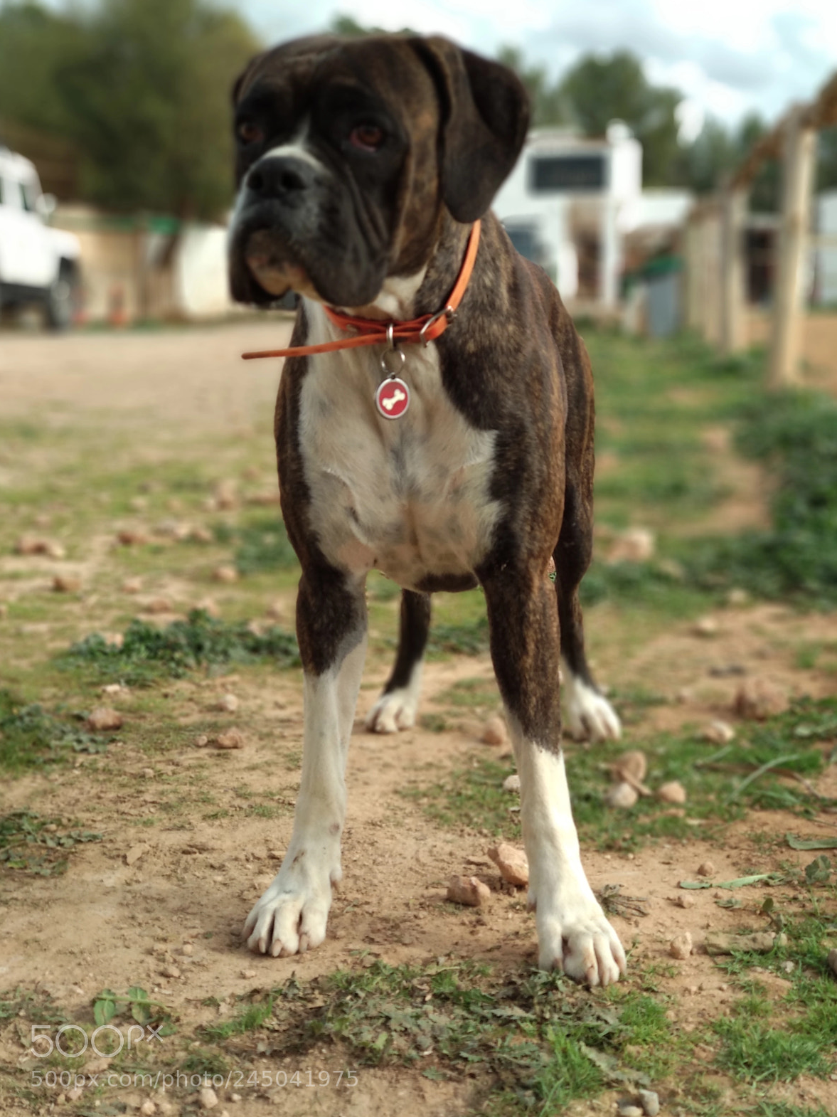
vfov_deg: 36.2
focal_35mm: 53
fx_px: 1709
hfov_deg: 27.5
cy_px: 566
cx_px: 413
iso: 100
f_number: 2.6
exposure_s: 1/320
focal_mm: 5.99
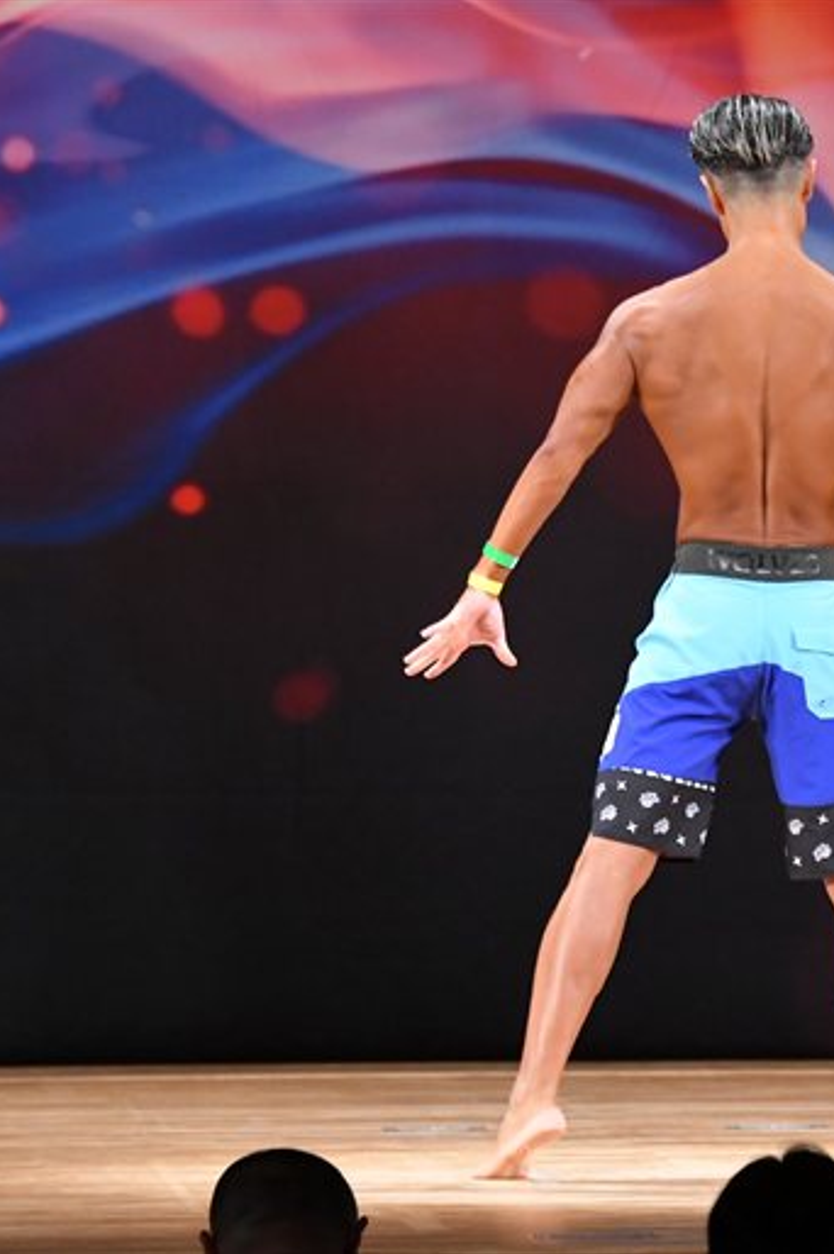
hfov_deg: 3.8
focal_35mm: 362
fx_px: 12595
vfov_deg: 5.7
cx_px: 740
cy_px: 627
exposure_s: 1/400
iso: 3200
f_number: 5.6
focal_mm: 160
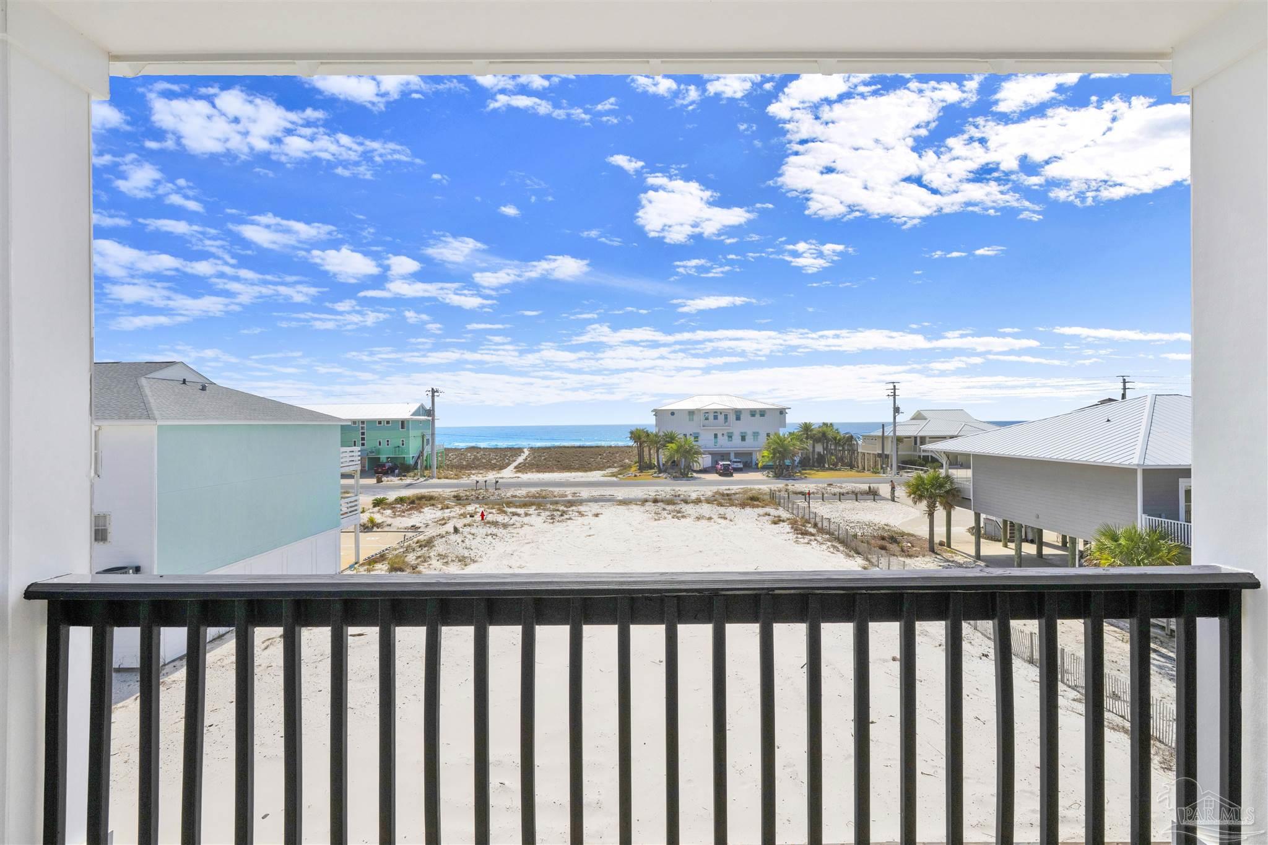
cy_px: 422
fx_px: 546
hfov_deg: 98.5
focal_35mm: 16
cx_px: 634
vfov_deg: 75.5
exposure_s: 1/1600
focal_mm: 15.5
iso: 400
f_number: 11
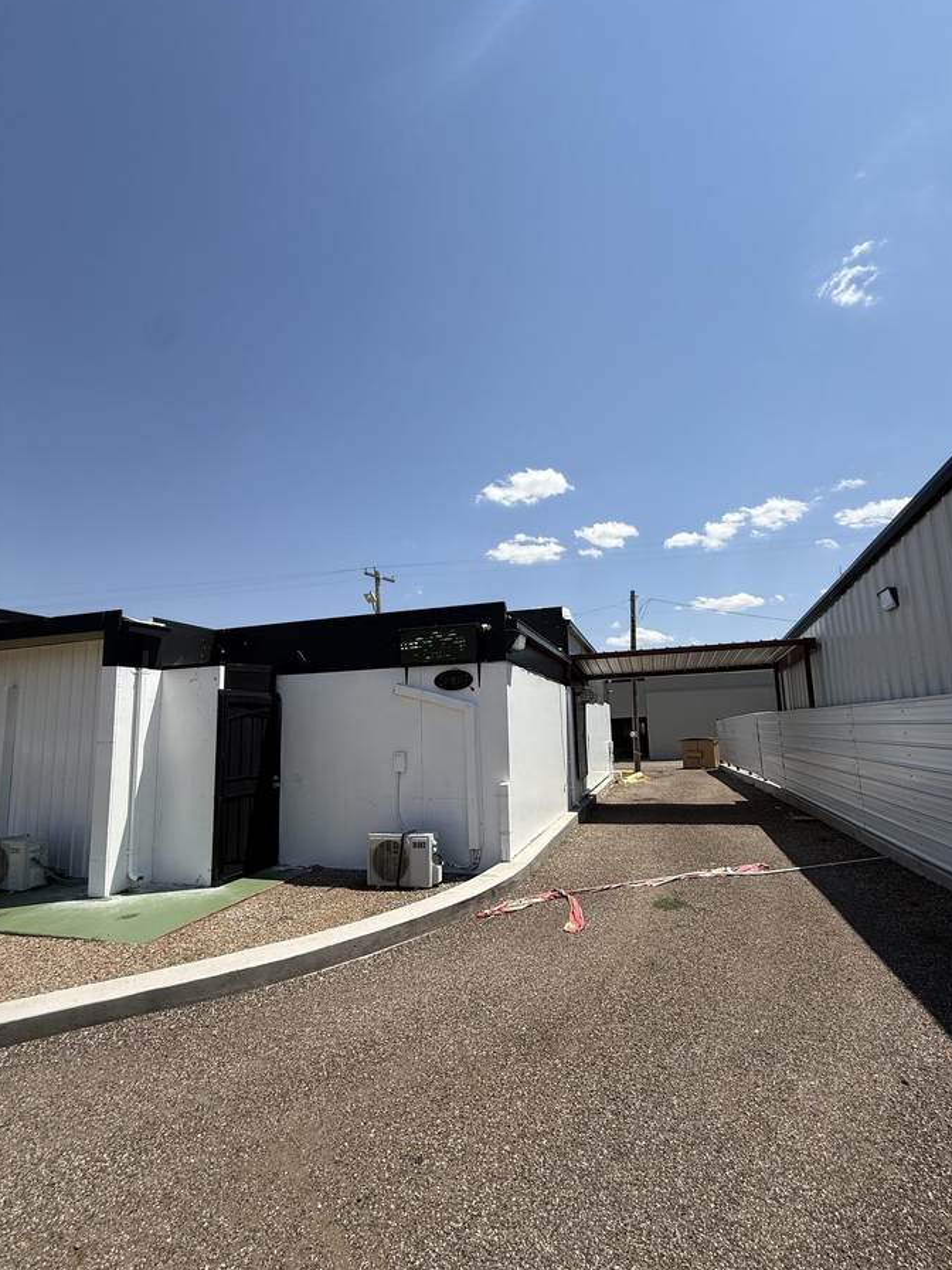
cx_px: 503
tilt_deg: +7.3
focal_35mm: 15
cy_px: 662
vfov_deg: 98.1
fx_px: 550
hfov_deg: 81.7
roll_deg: +1.2
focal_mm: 2.22
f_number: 2.2
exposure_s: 1/3460
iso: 50
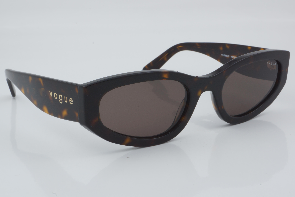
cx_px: 148
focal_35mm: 75
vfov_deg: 18.2
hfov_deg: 27.0
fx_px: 615
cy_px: 98
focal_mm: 50
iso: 100
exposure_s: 1/3
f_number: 32
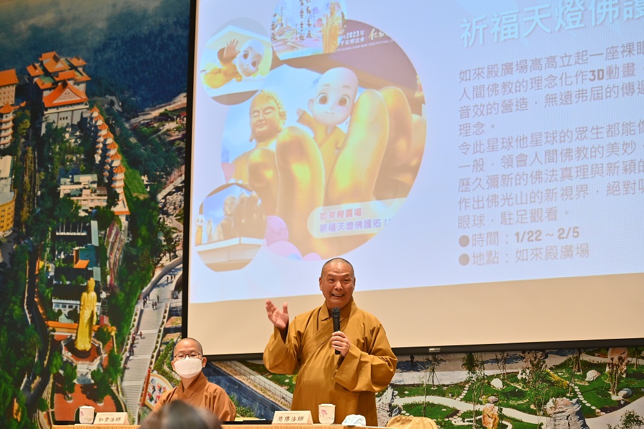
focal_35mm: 75
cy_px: 214
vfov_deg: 18.2
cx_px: 322
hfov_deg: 27.0
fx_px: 1341
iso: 800
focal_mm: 75
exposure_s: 1/100
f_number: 4
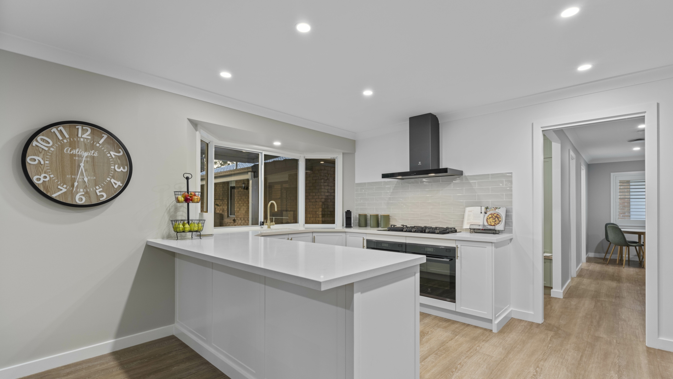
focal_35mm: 18
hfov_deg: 92.7
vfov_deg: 60.9
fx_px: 321
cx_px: 338
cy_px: 205
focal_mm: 17
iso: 1250
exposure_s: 1/6
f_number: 6.3
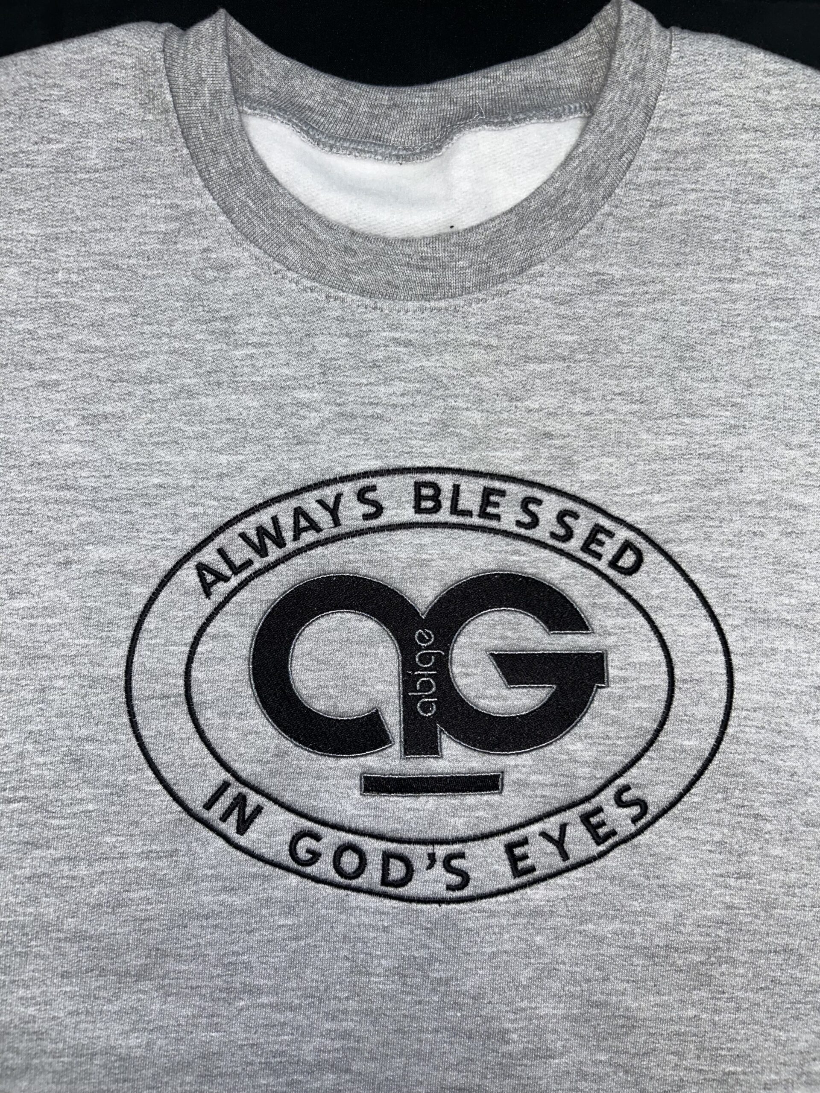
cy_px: 546
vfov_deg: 67.3
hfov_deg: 53.1
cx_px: 410
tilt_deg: -87.7
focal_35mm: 26
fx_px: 821
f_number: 1.5
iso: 32
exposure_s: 1/142
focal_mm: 5.7
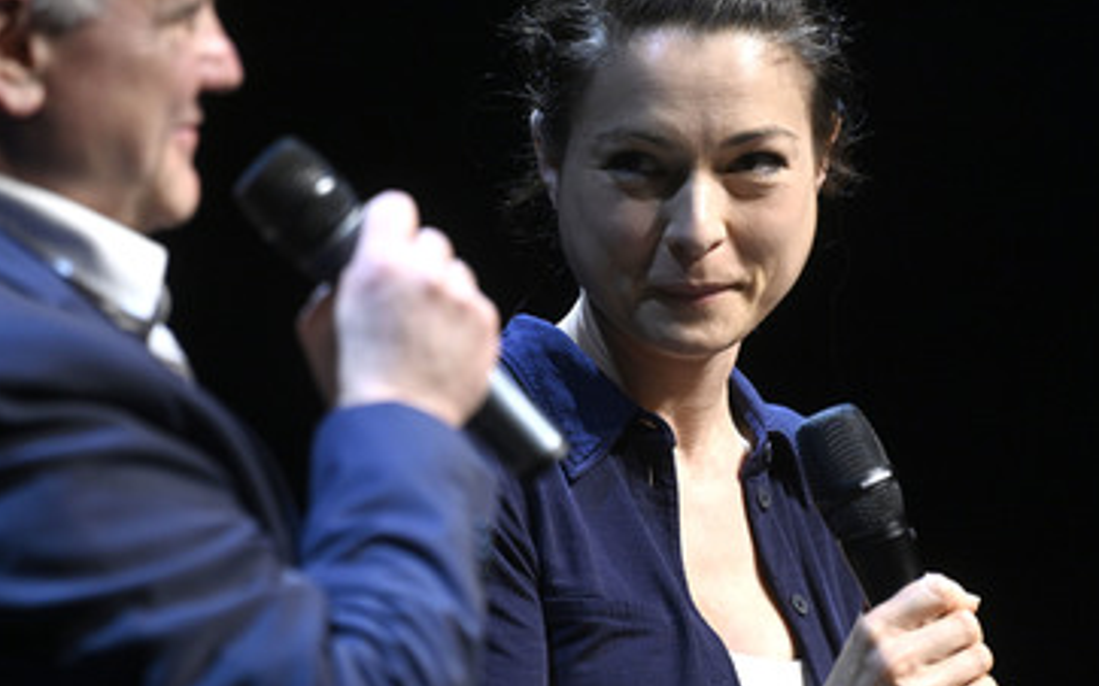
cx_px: 515
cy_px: 304
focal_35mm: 584
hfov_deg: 3.6
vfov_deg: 2.2
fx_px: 17486
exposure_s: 1/320
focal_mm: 460
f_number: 5.6
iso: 2500
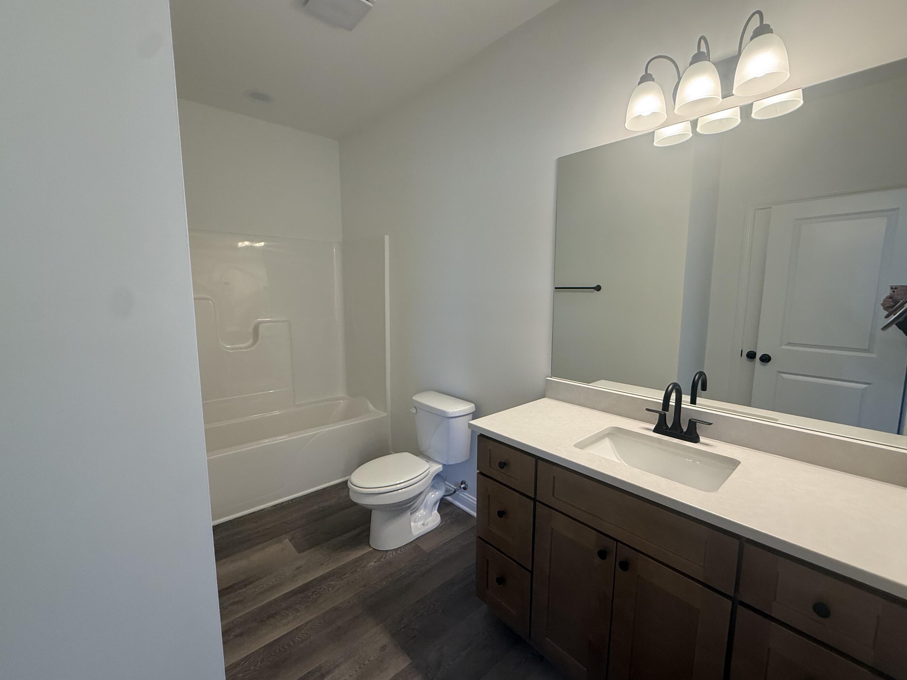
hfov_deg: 98.2
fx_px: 393
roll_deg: +0.2
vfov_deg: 81.7
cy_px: 337
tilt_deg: -6.7
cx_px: 459
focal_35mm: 15
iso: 200
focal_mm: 2.22
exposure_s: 1/120
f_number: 2.2
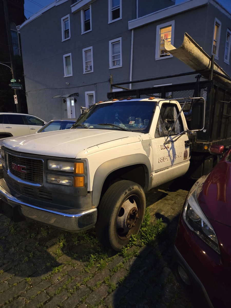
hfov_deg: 58.9
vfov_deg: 73.9
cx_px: 116
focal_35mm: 23
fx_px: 205
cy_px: 154
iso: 1000
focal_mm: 5.4
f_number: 1.8
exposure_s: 1/60
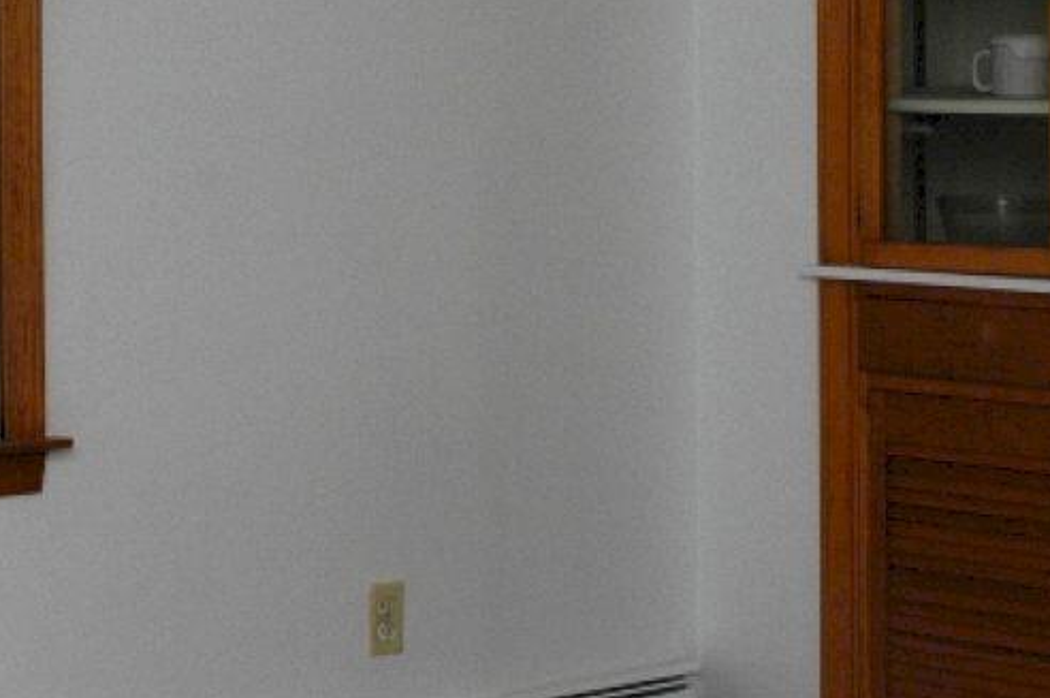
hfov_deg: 18.6
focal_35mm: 110
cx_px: 546
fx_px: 3205
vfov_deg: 12.4
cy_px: 98
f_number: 11
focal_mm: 24
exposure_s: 1/60
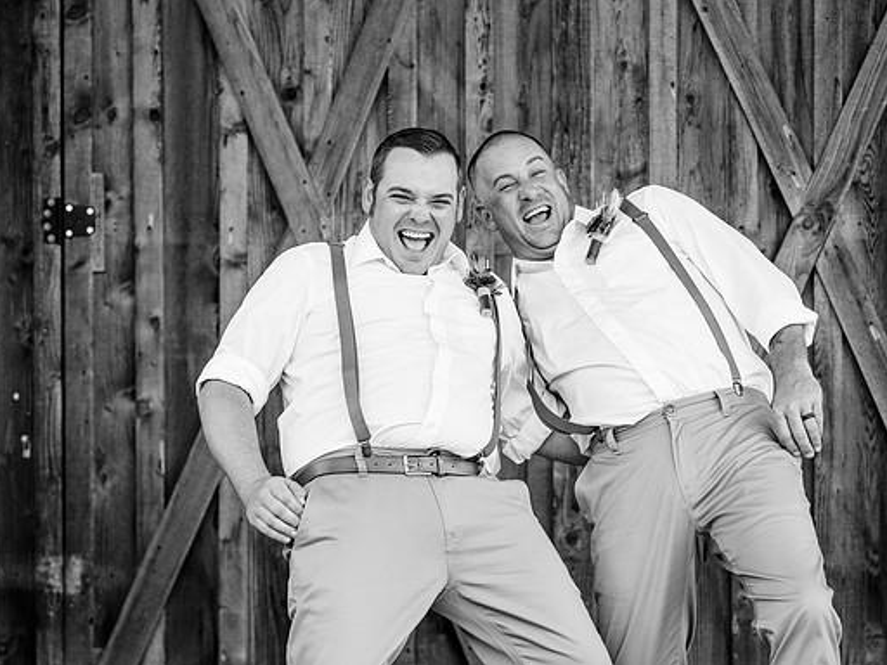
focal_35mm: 140
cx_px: 454
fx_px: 3587
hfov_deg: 14.1
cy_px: 287
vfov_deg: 10.6
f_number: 4
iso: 125
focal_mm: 111
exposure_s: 1/250
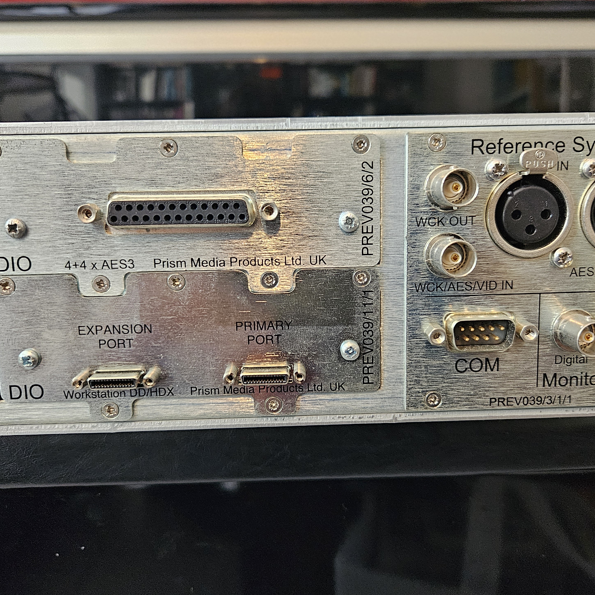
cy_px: 291
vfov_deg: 57.3
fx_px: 545
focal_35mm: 28
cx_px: 312
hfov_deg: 57.3
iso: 800
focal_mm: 5.4
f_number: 1.8
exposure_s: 1/100
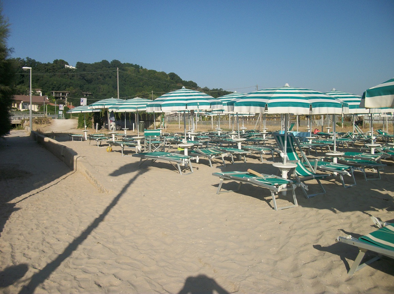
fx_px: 364
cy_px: 147
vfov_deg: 44.1
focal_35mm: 32
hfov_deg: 56.9
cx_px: 197
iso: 80
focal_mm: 5.7
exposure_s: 1/250
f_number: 8.8
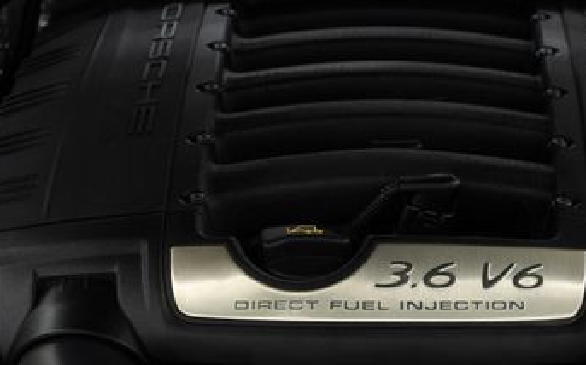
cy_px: 293
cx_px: 448
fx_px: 1277
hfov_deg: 25.5
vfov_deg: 16.2
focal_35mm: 80
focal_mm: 28
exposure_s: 1/50
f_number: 3.2
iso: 400
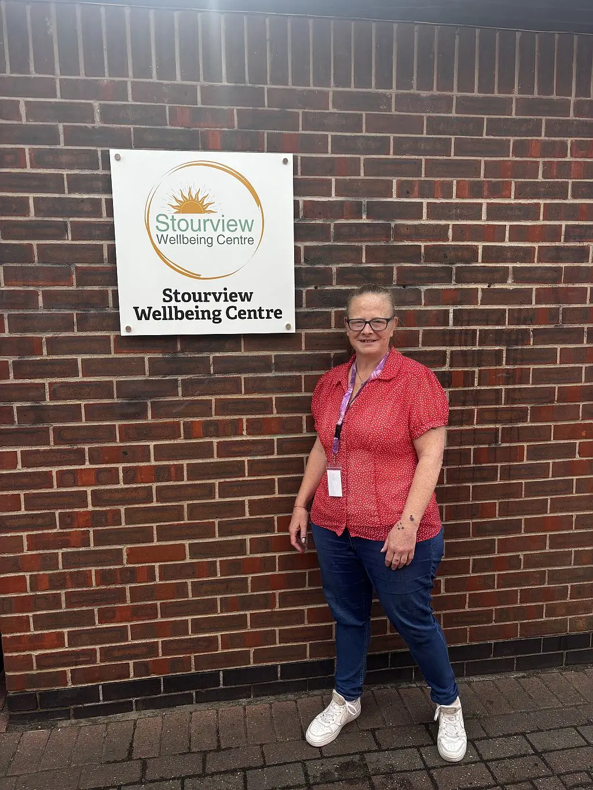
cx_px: 296
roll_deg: +0.3
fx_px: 594
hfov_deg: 53.1
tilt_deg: -8.1
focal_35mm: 26
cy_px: 395
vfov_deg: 67.3
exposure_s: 1/1027
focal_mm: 5.96
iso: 50
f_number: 1.6
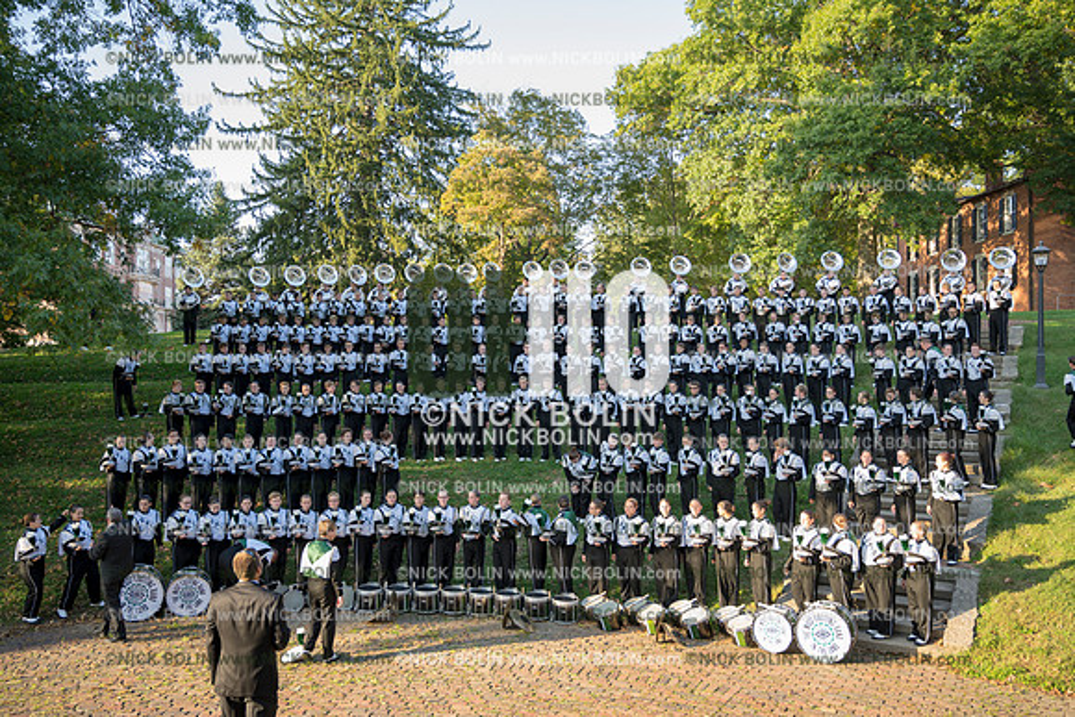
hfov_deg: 61.9
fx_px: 896
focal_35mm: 30
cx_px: 538
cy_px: 358
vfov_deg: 43.6
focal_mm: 30
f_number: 4
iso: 125
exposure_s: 1/100
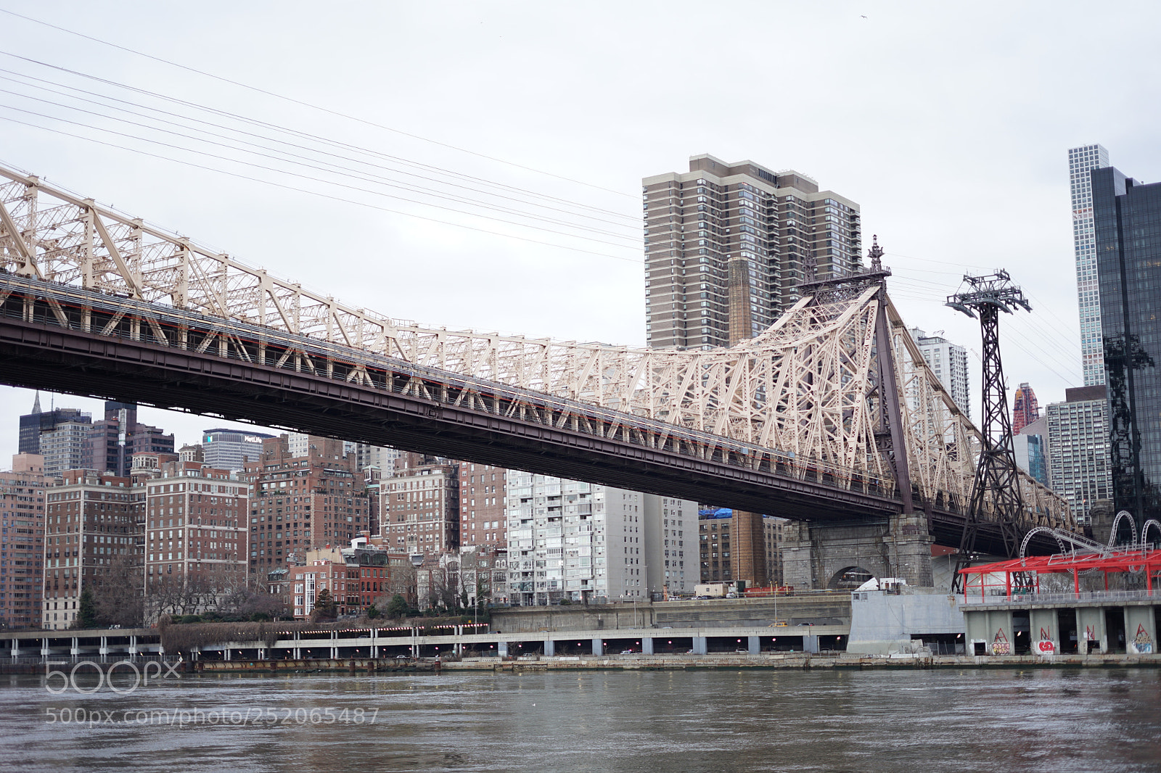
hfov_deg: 39.6
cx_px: 580
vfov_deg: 27.0
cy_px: 386
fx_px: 1612
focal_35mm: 50
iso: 100
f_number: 1.8
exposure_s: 1/160
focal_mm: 50
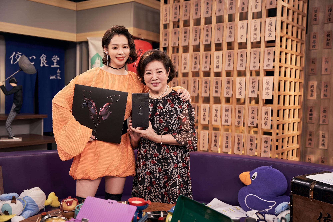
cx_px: 166
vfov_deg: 32.9
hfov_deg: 47.7
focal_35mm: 41
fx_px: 376
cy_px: 111
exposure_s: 1/200
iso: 500
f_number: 2.8
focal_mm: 40.7
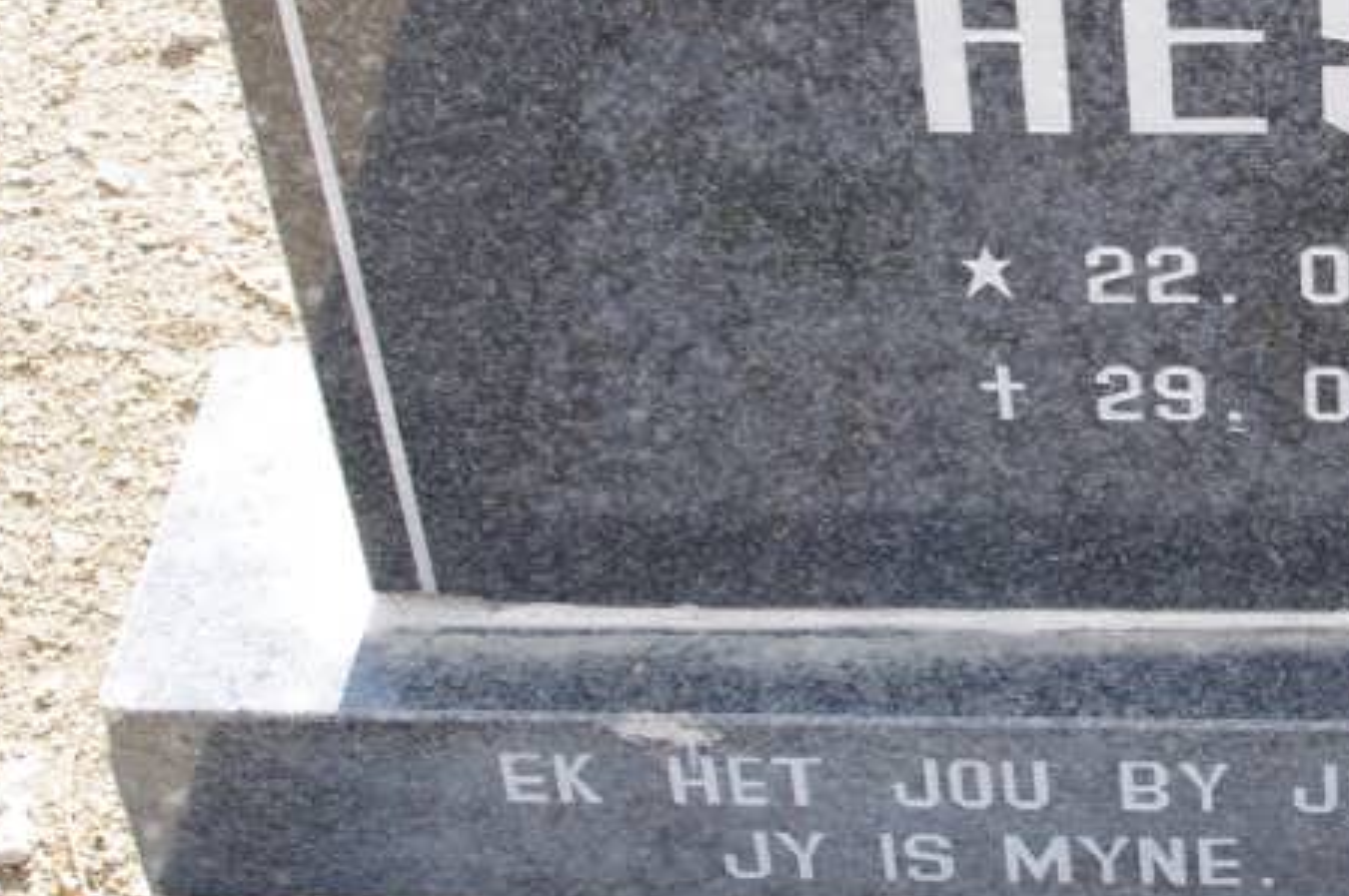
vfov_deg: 12.2
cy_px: 298
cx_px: 1322
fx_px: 4192
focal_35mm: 112
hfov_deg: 17.9
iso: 800
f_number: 11
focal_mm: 28.13
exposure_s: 1/125
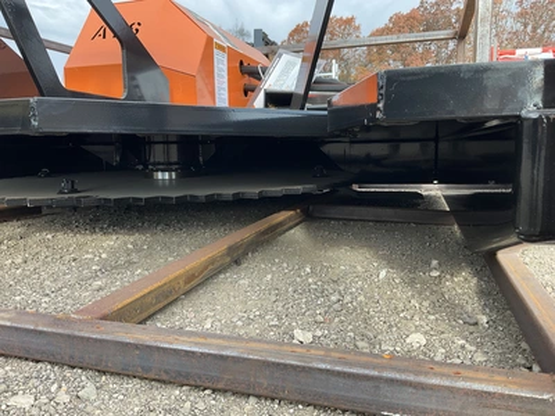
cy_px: 208
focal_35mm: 29
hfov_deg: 61.7
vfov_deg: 48.2
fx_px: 465
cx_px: 278
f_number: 1.8
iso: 20
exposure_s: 1/142
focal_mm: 3
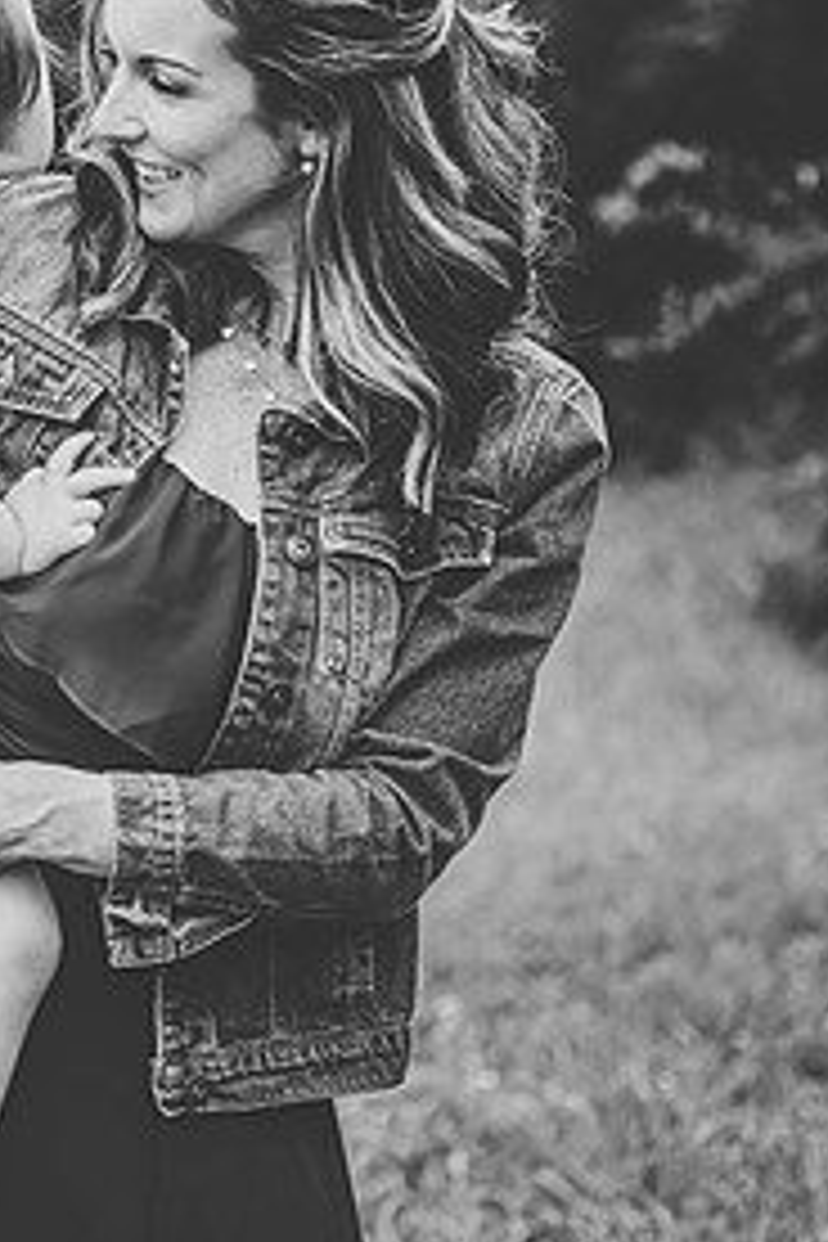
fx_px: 3933
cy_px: 531
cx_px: 202
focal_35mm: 114
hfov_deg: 12.0
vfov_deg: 17.9
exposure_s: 1/3200
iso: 640
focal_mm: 70
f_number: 2.8
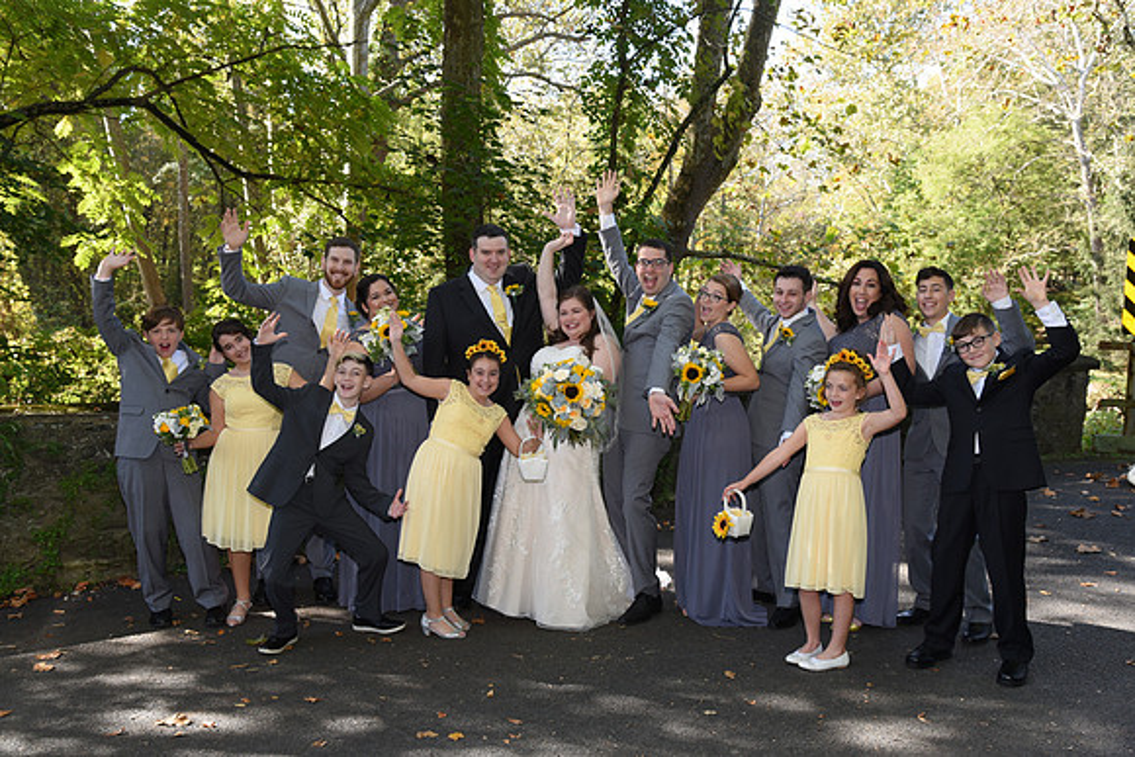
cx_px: 568
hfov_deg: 54.4
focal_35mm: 35
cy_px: 378
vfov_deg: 37.9
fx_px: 1104
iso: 640
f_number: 6.3
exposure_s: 1/200
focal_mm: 35
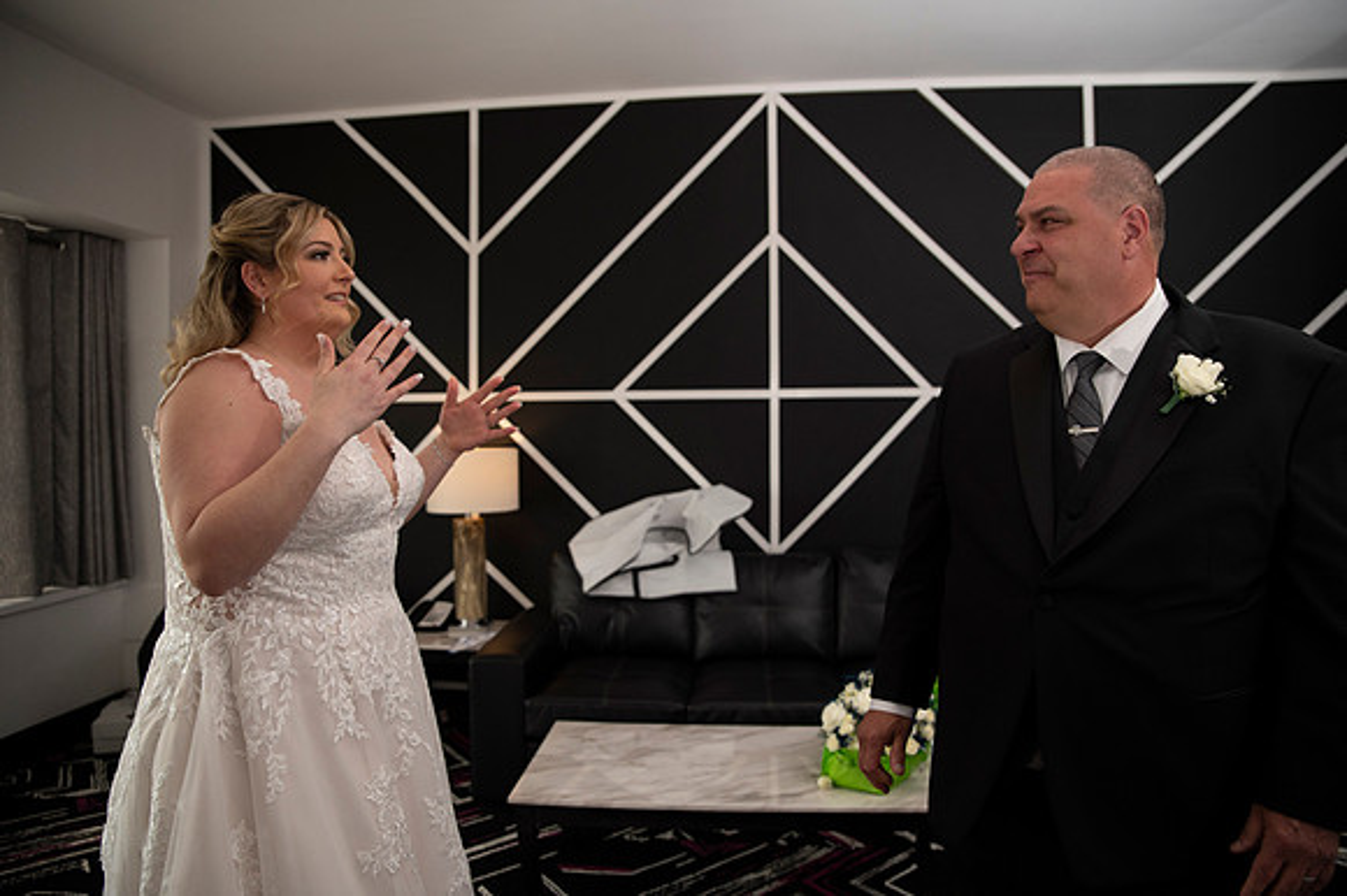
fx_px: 897
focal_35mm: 24
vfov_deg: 53.1
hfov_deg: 73.8
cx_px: 674
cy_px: 448
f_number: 2.8
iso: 1600
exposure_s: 1/1600
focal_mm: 24
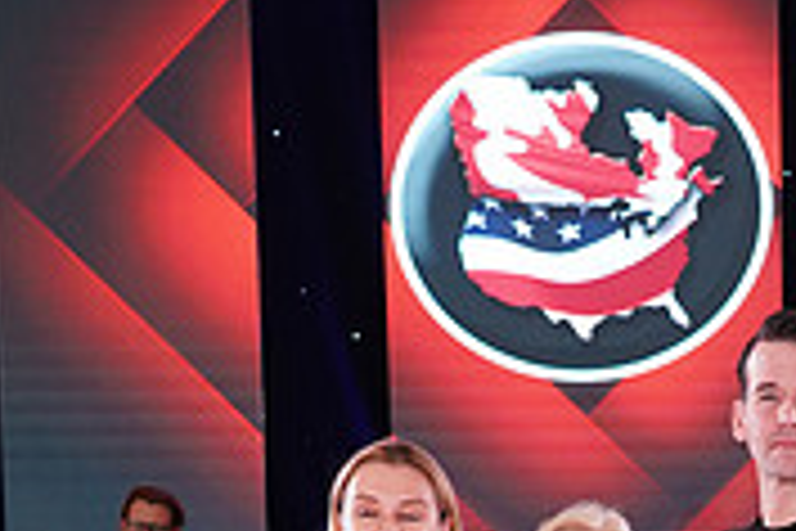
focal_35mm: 95
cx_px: 706
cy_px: 826
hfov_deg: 21.0
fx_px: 2100
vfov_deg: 13.5
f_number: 4
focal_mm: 29
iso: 2000
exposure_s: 1/160
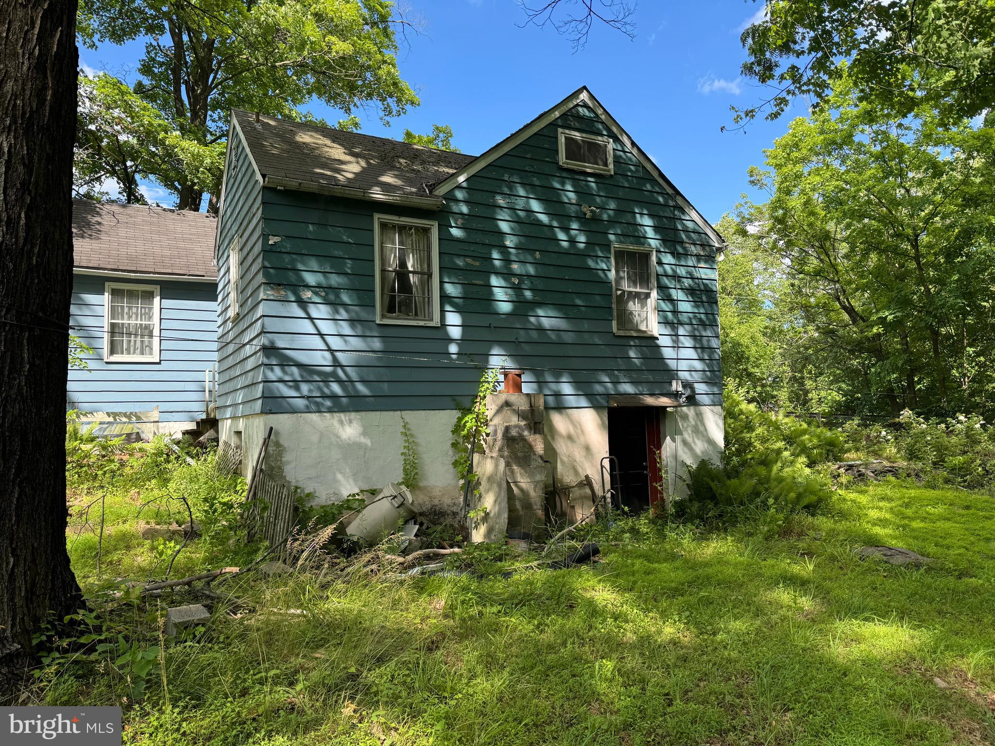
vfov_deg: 56.8
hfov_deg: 71.6
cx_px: 498
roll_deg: +1.8
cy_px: 373
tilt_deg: +6.0
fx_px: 690
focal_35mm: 24
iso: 80
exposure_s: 1/980
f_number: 1.78
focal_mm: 6.76
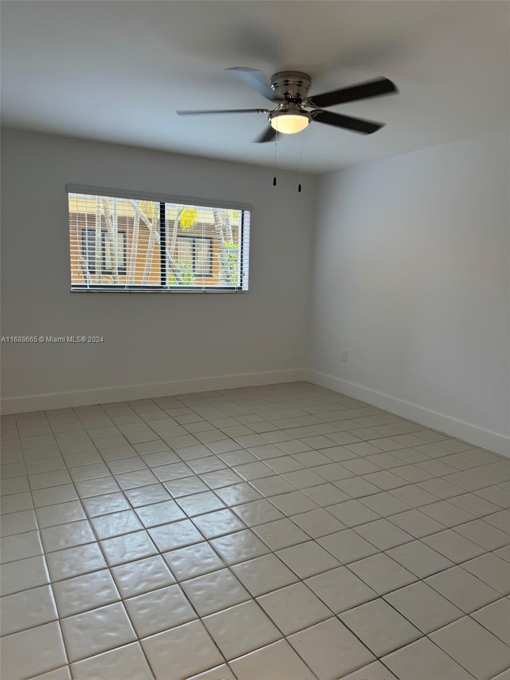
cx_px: 255
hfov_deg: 56.8
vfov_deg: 71.6
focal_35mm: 24
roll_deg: -1.6
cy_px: 340
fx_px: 471
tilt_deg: -7.3
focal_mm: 6.86
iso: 80
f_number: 1.78
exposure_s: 1/120
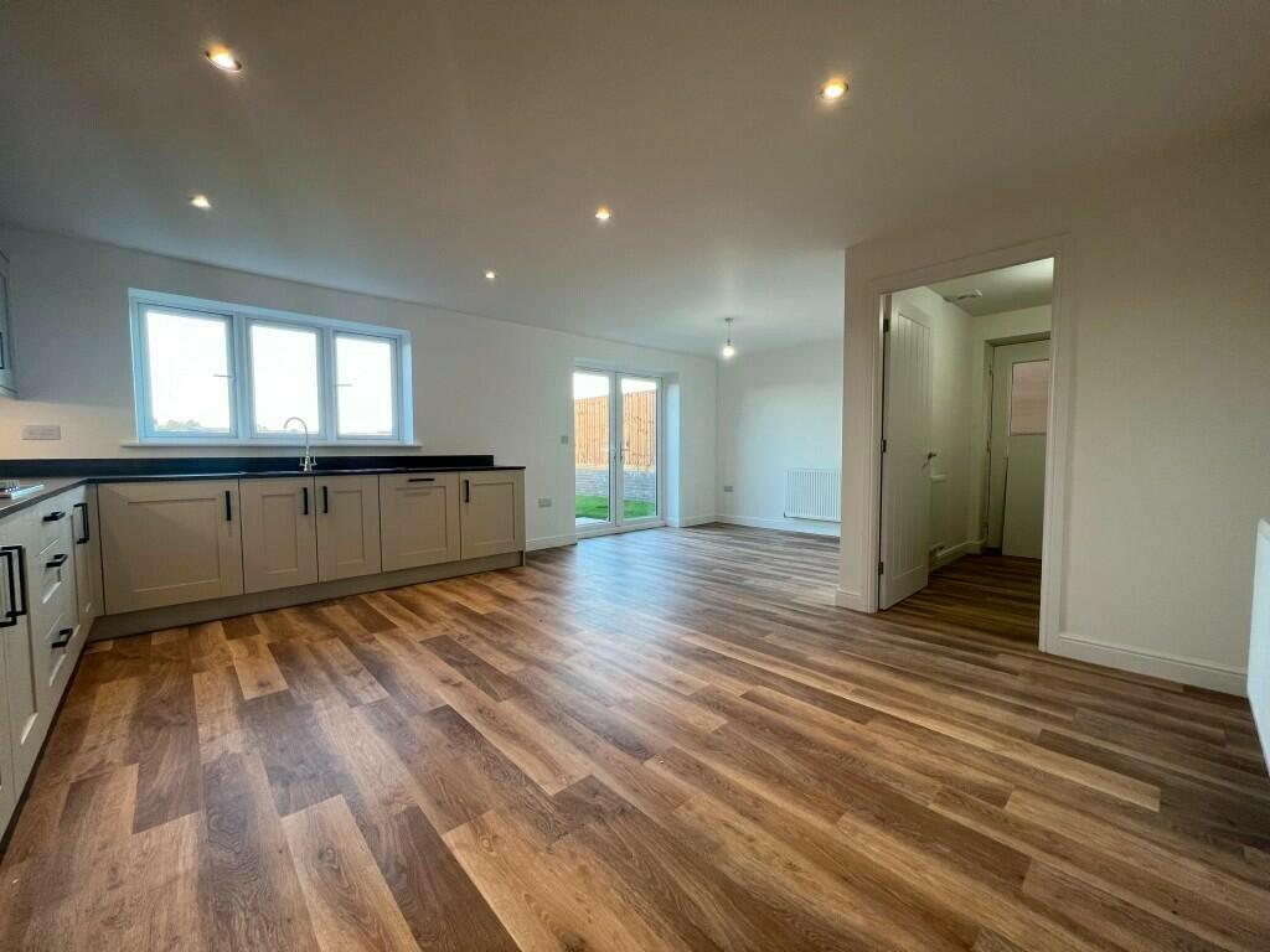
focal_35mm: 13
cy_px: 476
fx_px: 477
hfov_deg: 106.2
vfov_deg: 89.9
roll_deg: +0.2
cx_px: 635
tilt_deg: -3.1
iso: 100
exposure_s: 1/100
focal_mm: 1.57
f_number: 1.8
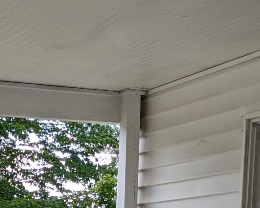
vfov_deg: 14.1
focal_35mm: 101
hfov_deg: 18.4
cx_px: -12
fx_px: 777
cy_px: 330
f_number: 1.73
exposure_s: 1/1067
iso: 52
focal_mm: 4.38
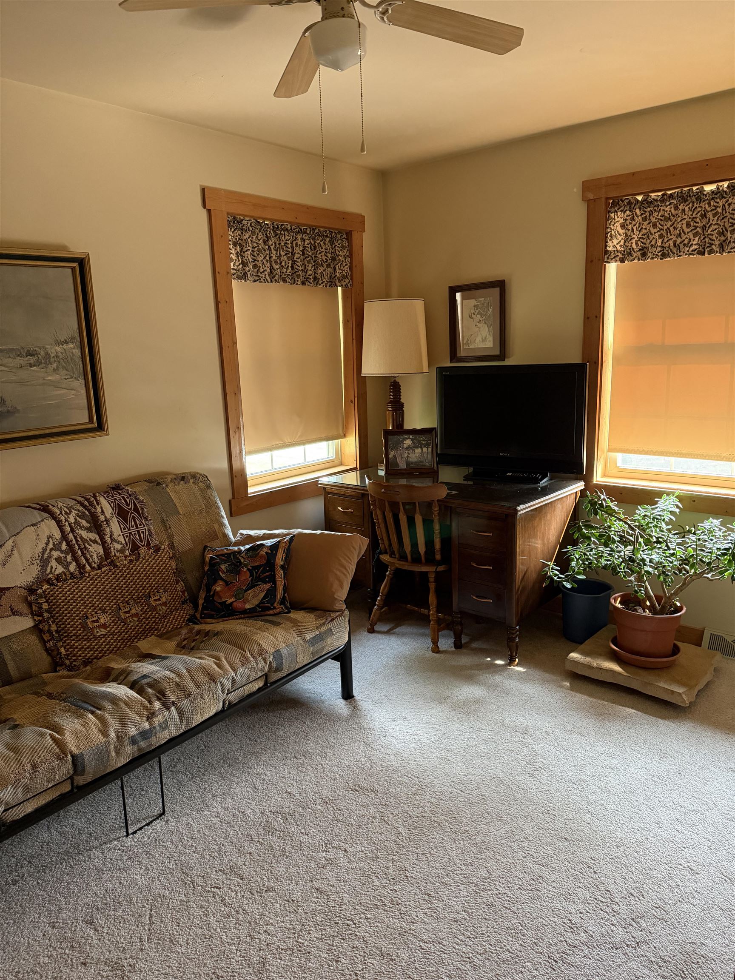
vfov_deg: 71.6
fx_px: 679
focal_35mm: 24
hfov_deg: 56.8
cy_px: 490
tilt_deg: -11.6
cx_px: 368
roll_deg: +0.8
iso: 640
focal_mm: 6.76
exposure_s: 1/40
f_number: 1.78
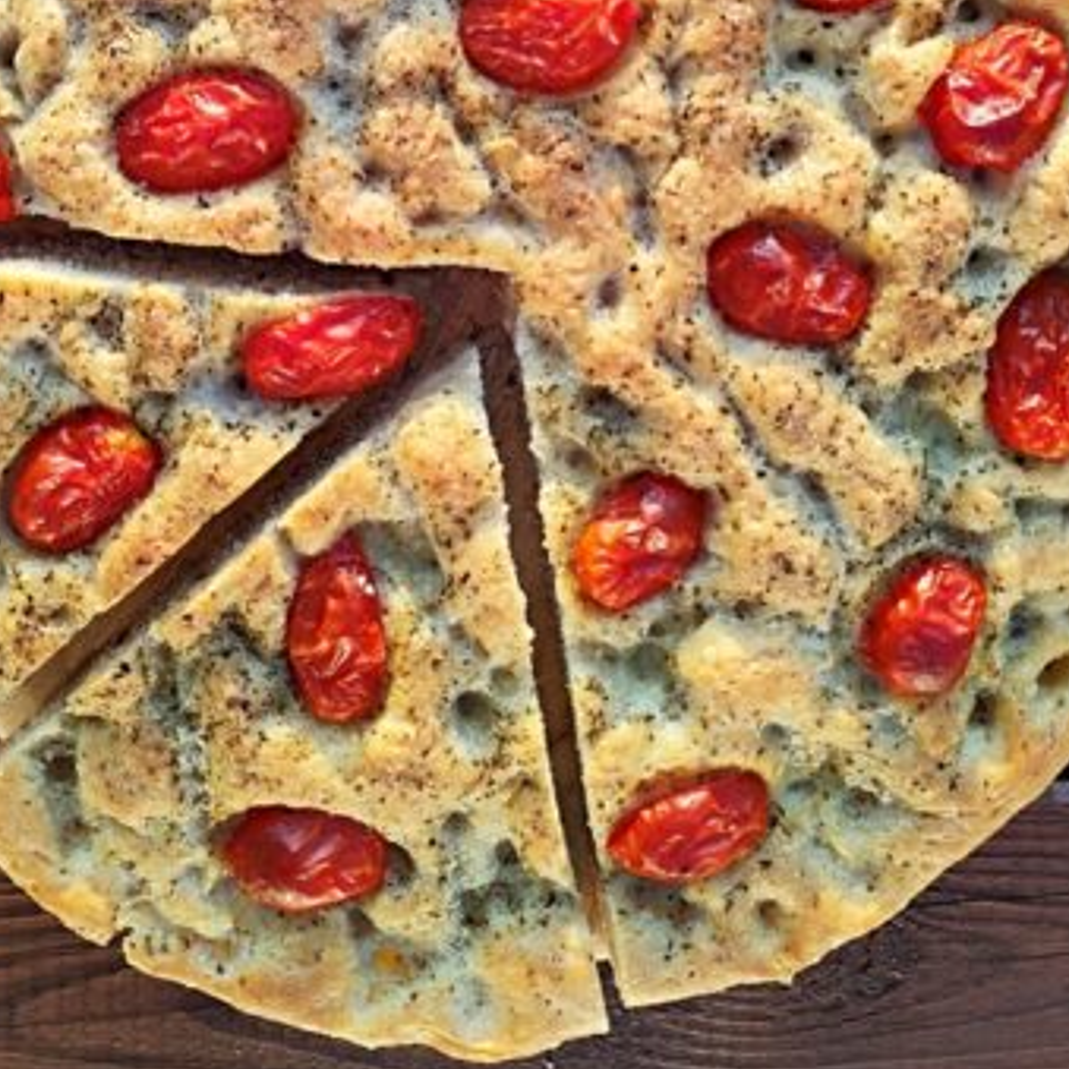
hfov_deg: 37.4
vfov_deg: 35.2
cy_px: 91
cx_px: 443
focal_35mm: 45
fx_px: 1572
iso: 50
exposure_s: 1/202
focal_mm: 6.14
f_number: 1.65
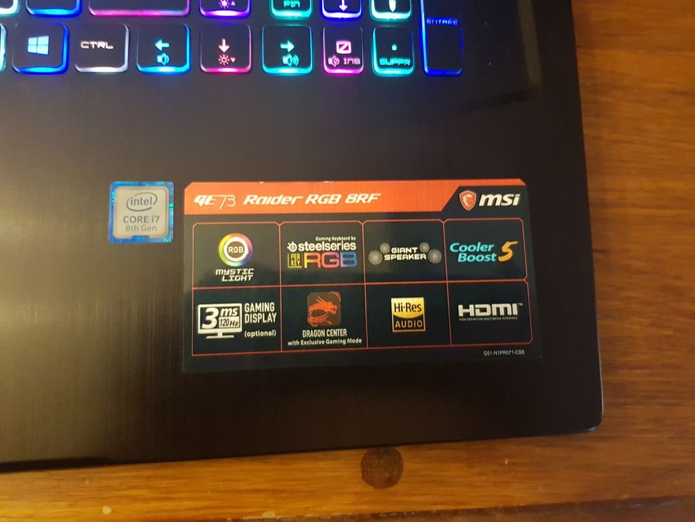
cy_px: 261
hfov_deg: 67.3
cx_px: 348
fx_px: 522
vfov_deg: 53.1
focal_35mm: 26
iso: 500
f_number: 1.7
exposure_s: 1/10
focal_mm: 4.2
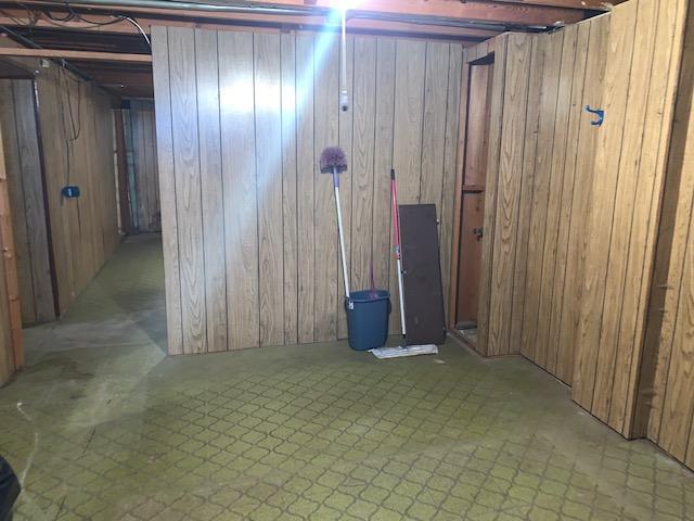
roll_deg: -0.5
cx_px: 347
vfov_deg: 53.1
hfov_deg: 67.3
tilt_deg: -11.4
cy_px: 260
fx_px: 521
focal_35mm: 26
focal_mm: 4.25
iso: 80
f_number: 1.8
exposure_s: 1/7
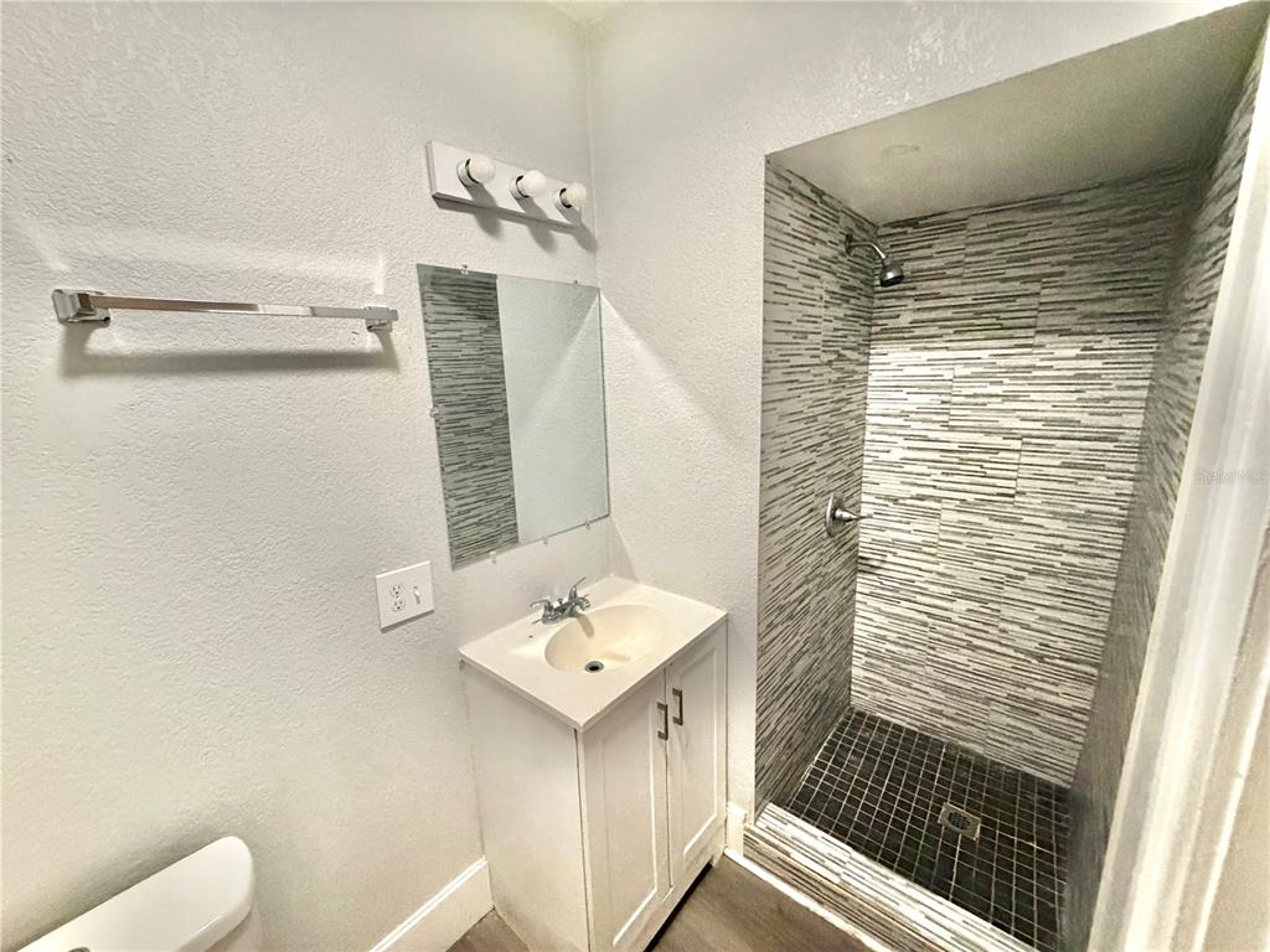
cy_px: 476
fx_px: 514
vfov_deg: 85.7
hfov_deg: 102.1
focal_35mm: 14
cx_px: 635
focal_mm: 2.22
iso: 800
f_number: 2.2
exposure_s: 1/40
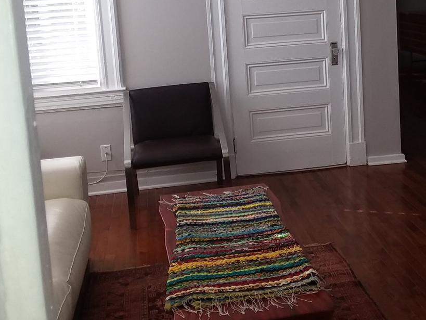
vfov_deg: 28.1
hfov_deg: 37.3
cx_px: 262
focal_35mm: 51
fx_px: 628
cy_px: 76
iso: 40
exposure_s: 1/125
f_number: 1.9
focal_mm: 2.47
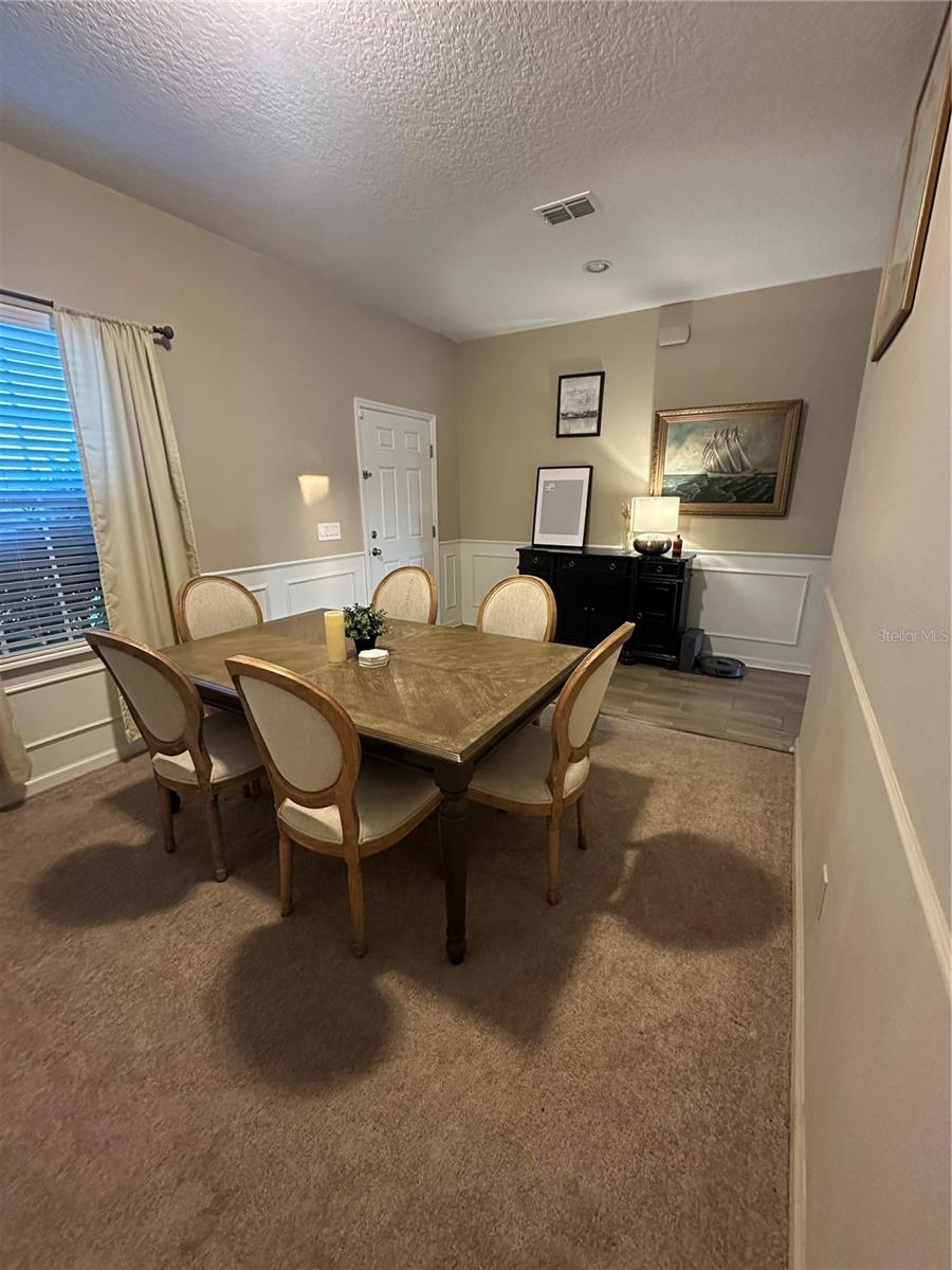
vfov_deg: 102.1
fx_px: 513
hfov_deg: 85.7
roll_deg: -0.2
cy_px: 635
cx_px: 476
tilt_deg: -14.7
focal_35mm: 14
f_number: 2.2
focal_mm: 2.22
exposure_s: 1/60
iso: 1250
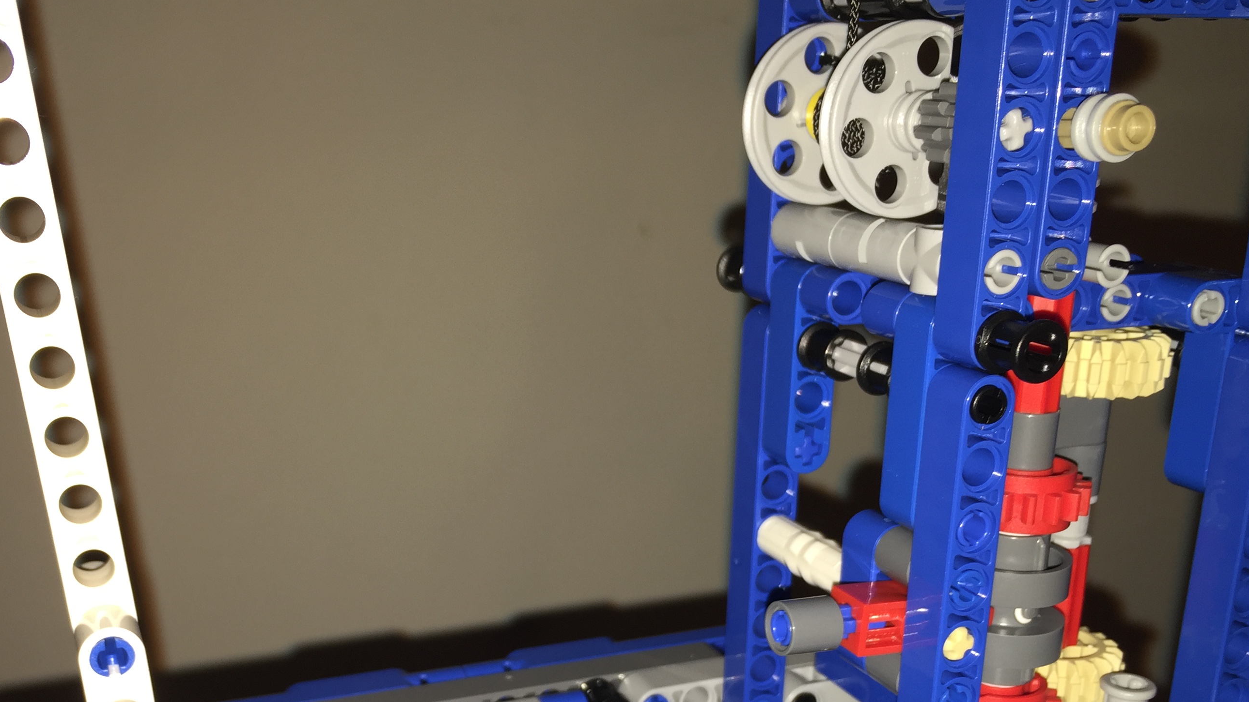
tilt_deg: -21.1
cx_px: 510
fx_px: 1325
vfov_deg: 29.0
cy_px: 570
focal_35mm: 40
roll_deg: -0.6
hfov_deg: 50.2
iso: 32
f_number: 2.2
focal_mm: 4.15
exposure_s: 1/40
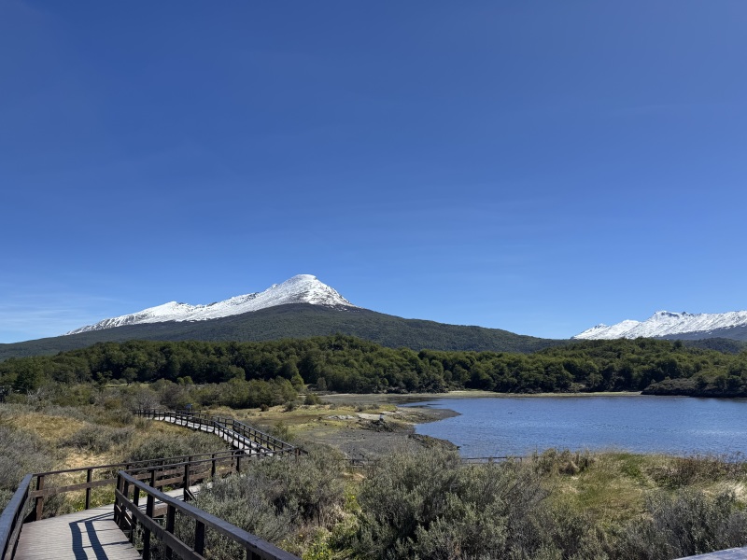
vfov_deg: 56.8
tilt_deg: +10.4
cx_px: 374
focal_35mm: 24
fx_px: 518
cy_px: 280
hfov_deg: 71.6
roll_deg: +1.6
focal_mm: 6.76
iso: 80
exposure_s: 1/7092
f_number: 1.78
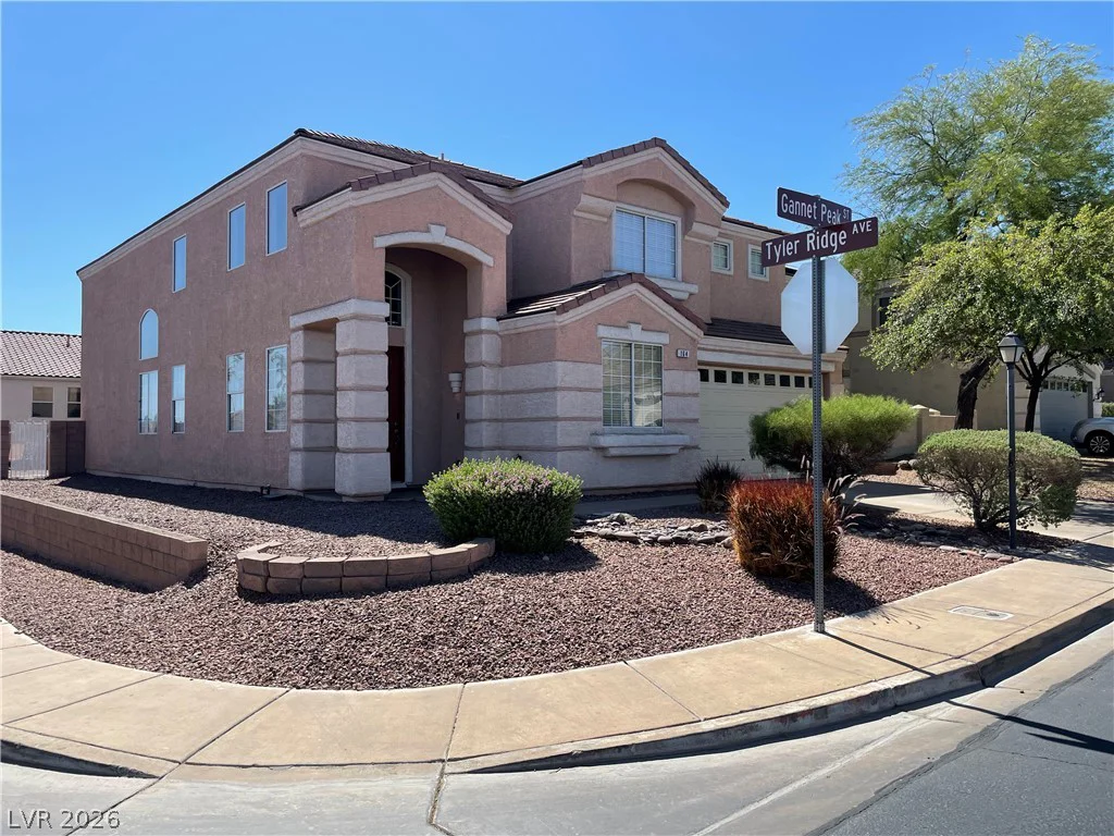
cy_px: 418
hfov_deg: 67.3
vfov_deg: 53.1
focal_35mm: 26
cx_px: 557
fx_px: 837
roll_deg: +0.6
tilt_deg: +1.4
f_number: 1.6
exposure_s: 1/2959
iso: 32
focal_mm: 4.2
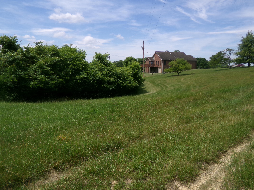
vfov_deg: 49.7
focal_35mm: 28
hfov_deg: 63.4
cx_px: 127
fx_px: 205
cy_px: 95
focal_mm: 5
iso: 100
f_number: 3.8
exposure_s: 1/750
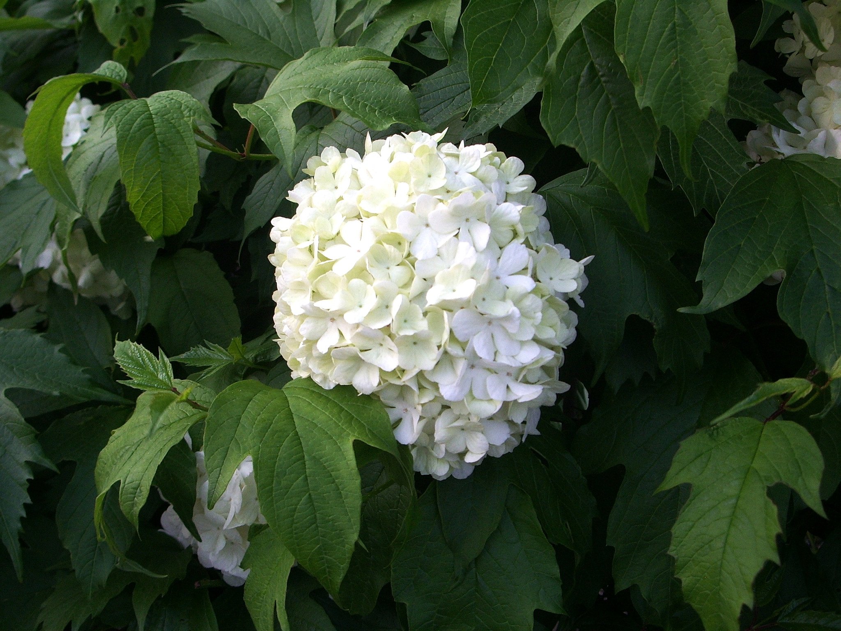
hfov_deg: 38.2
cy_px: 316
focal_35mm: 50
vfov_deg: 29.1
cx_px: 420
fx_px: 1215
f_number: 3.1
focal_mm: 8.2
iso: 100
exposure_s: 1/30
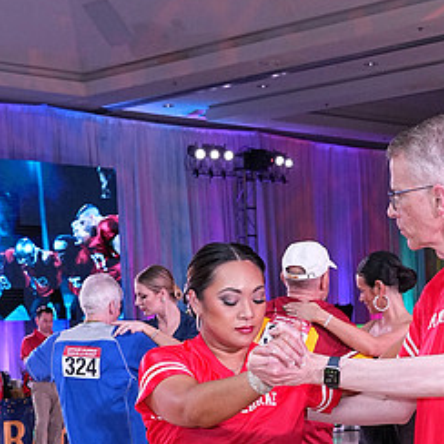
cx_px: 347
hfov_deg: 19.8
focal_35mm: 87
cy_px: 515
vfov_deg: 19.0
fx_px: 1262
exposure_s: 1/320
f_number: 6.3
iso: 2500
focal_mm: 29
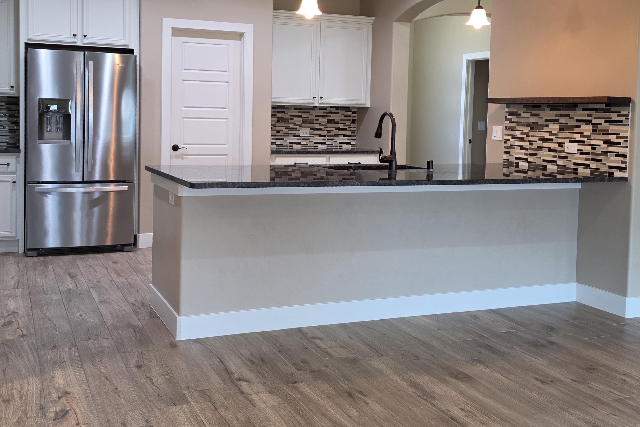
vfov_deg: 36.7
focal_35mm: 36
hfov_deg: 53.0
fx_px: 640
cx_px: 286
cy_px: 165
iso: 160
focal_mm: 6.5
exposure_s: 1/120
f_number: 1.4
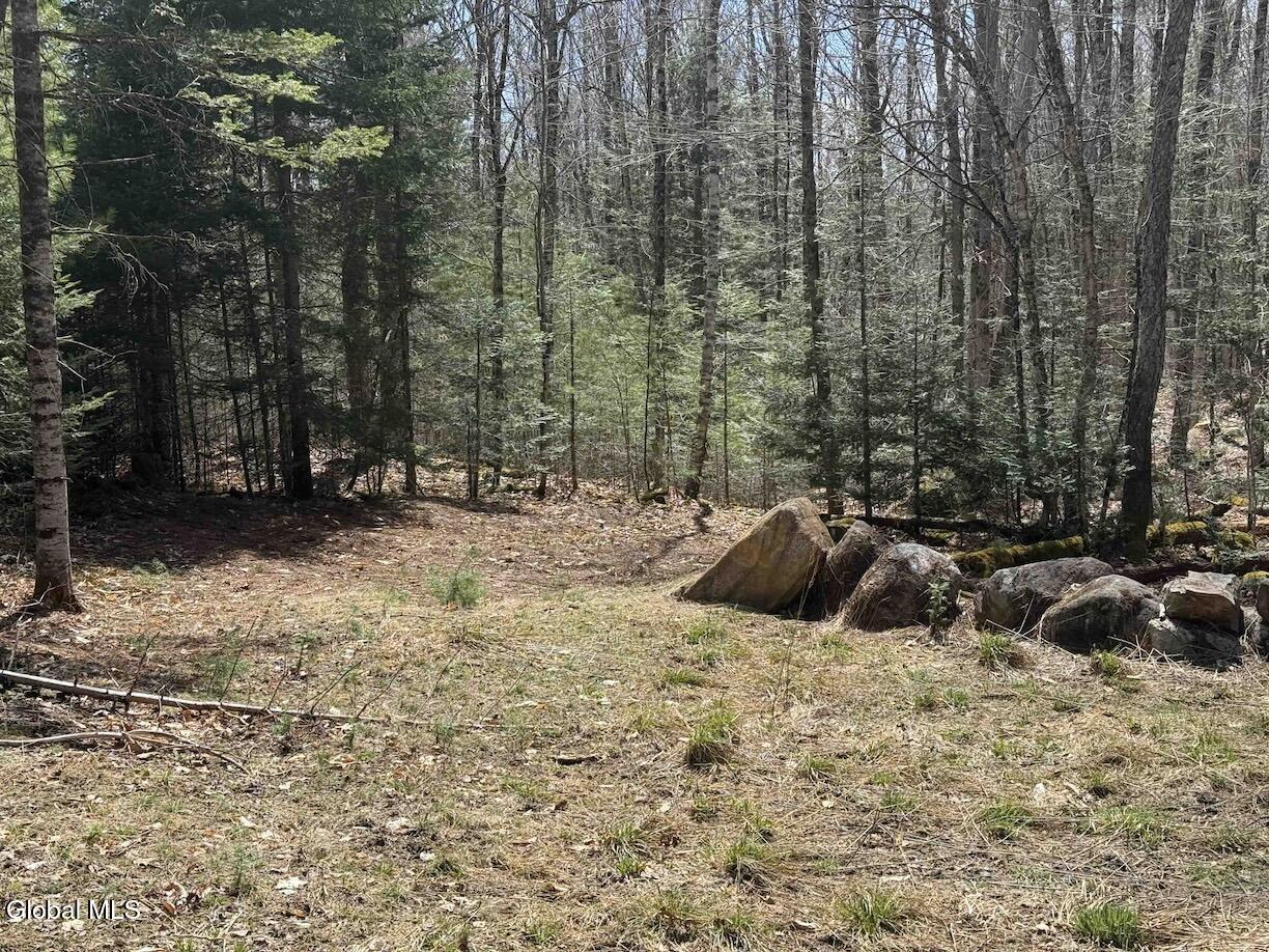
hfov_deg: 39.7
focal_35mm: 48
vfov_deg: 30.3
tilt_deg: -6.6
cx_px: 634
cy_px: 476
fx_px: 1760
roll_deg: +0.6
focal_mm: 6.76
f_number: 1.78
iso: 64
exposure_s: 1/1980
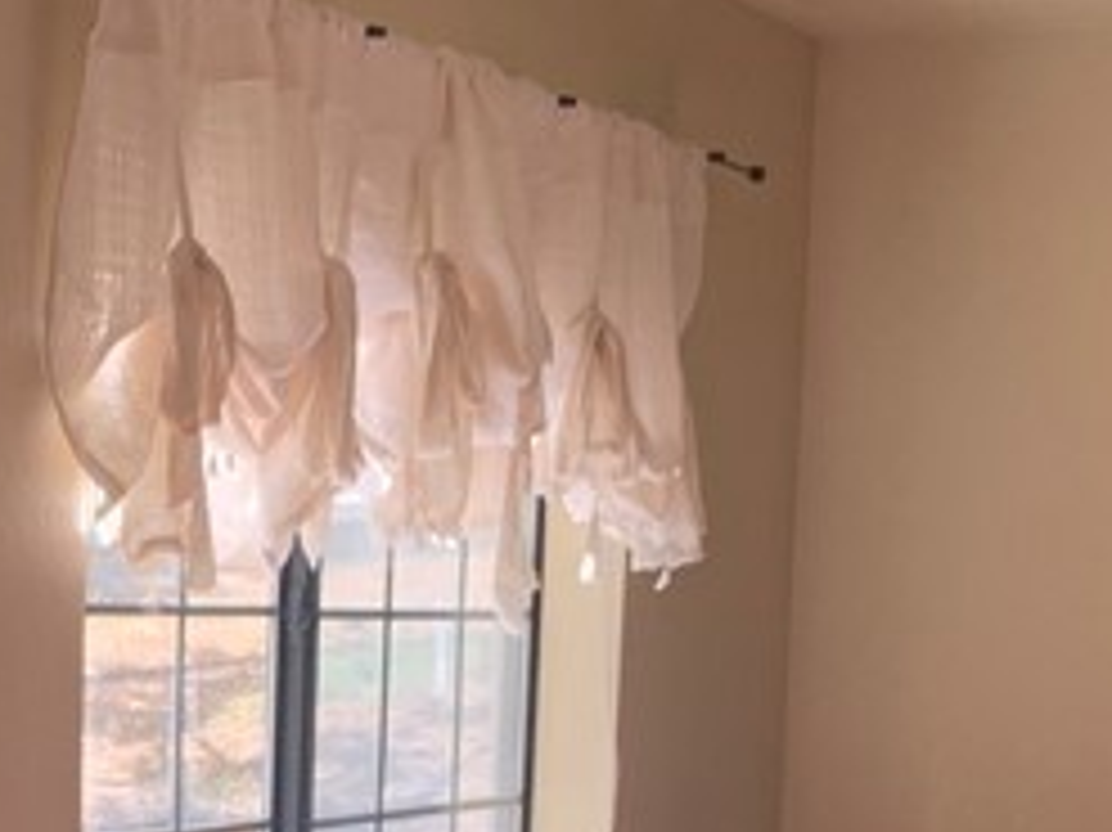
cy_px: 1138
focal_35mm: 108
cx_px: -144
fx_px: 3468
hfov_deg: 17.5
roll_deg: -0.5
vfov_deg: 13.1
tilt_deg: -9.1
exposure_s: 1/122
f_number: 1.8
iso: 32
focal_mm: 4.25
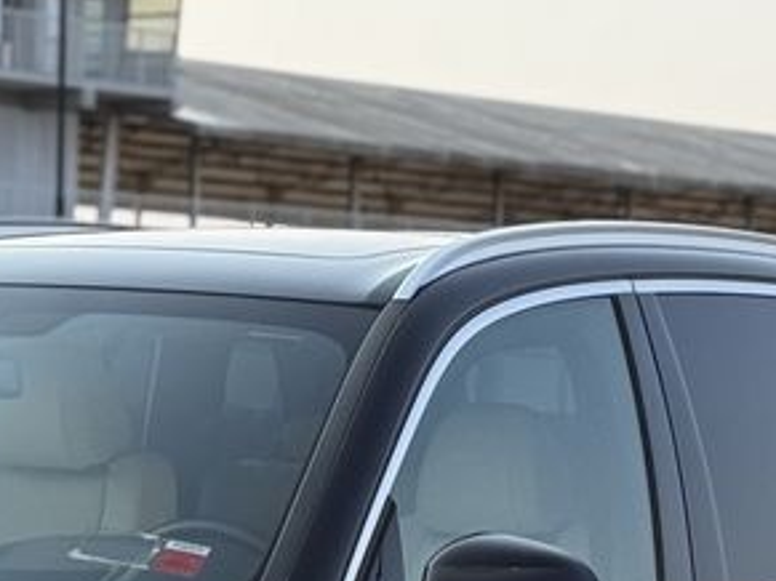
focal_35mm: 198
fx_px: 4437
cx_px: -51
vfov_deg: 7.4
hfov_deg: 9.9
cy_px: 877
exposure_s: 1/1456
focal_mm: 6.76
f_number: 1.78
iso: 100
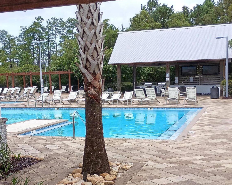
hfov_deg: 37.3
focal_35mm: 50
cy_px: 119
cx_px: 103
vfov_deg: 30.1
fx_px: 343
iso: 100
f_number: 1.8
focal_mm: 4.27
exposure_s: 1/704
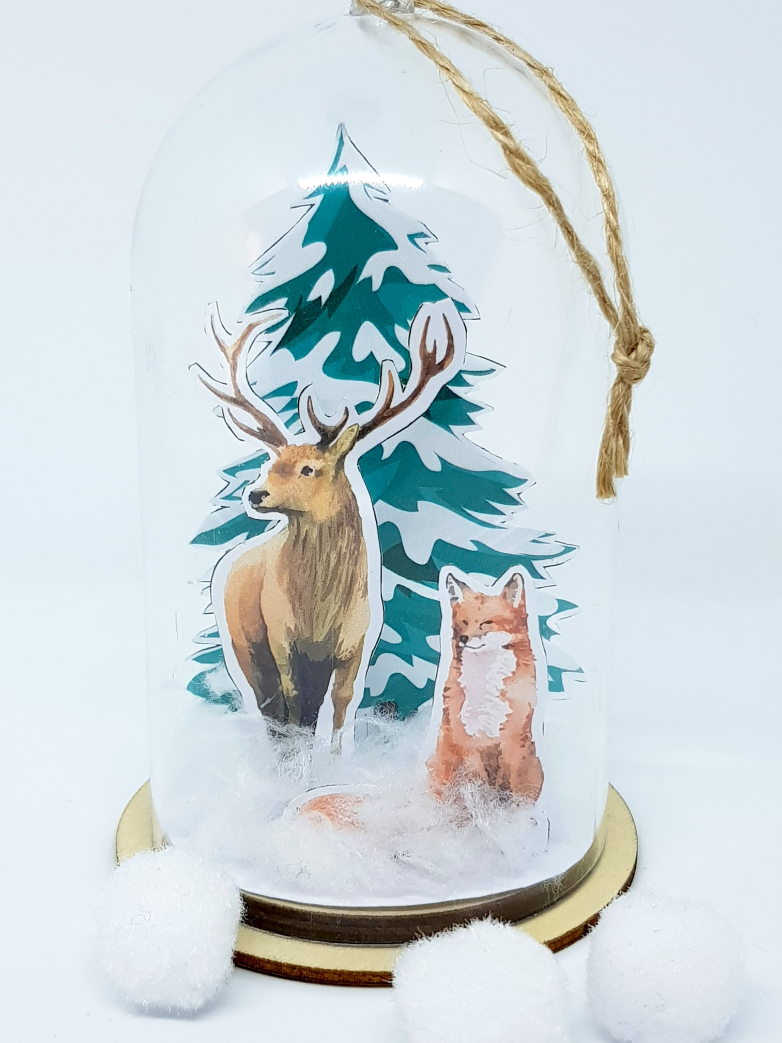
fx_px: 994
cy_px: 559
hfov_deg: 42.9
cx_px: 416
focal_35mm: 33
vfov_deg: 55.3
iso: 50
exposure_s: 1/100
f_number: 1.7
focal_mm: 4.3
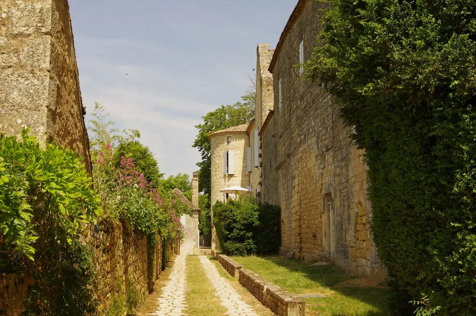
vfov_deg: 27.4
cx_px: 238
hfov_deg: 40.4
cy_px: 158
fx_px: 647
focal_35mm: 49
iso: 400
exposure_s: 1/500
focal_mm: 32.5
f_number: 9
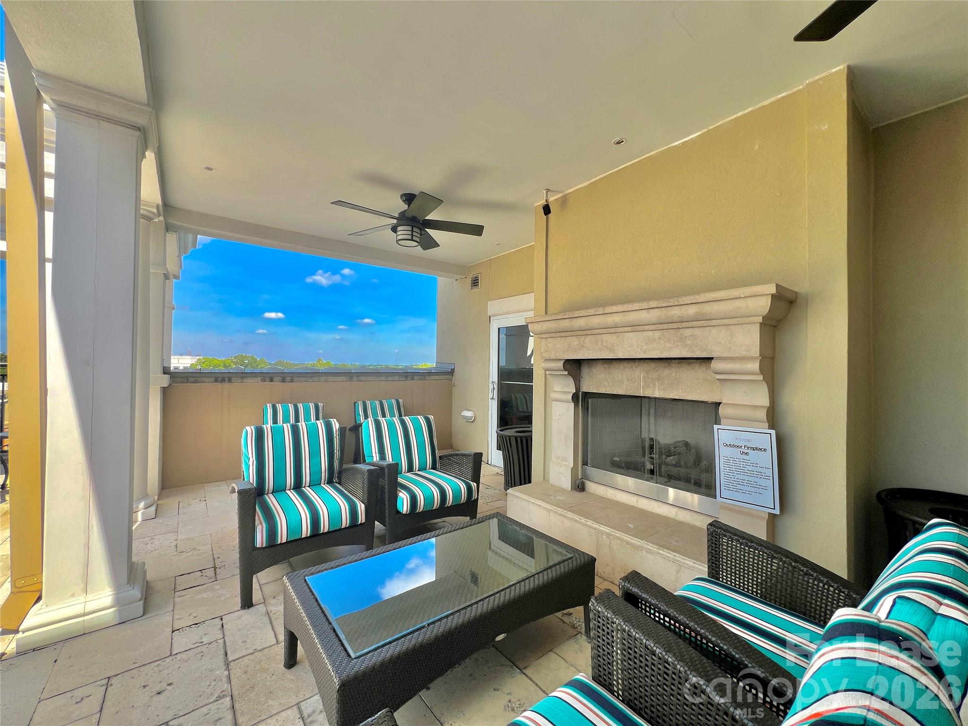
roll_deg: -0.9
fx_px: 364
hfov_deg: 106.2
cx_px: 484
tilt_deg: +0.4
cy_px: 363
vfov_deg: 89.9
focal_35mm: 13
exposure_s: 1/561
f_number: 1.8
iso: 32
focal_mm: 1.57
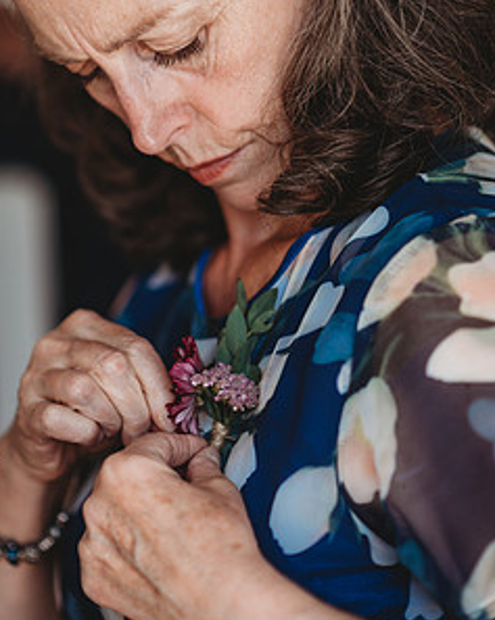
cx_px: 217
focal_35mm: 121
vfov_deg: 15.9
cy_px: 230
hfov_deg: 12.7
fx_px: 2219
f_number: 2
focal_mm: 85
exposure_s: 1/250
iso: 100
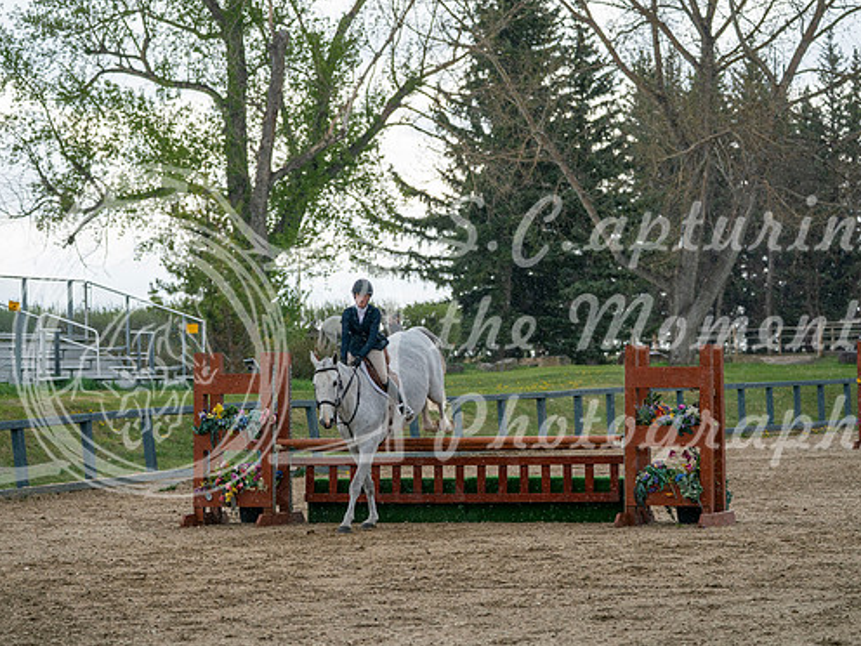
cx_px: 401
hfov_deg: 12.8
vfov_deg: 9.6
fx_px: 3830
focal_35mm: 154
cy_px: 331
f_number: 5.6
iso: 1000
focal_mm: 137
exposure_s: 1/1250
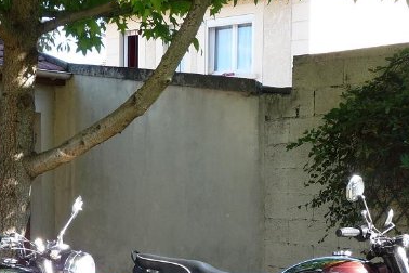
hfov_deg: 30.4
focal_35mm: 66
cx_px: 160
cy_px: 243
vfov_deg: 20.2
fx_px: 750
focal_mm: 5
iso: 100
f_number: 3.4
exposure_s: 1/125
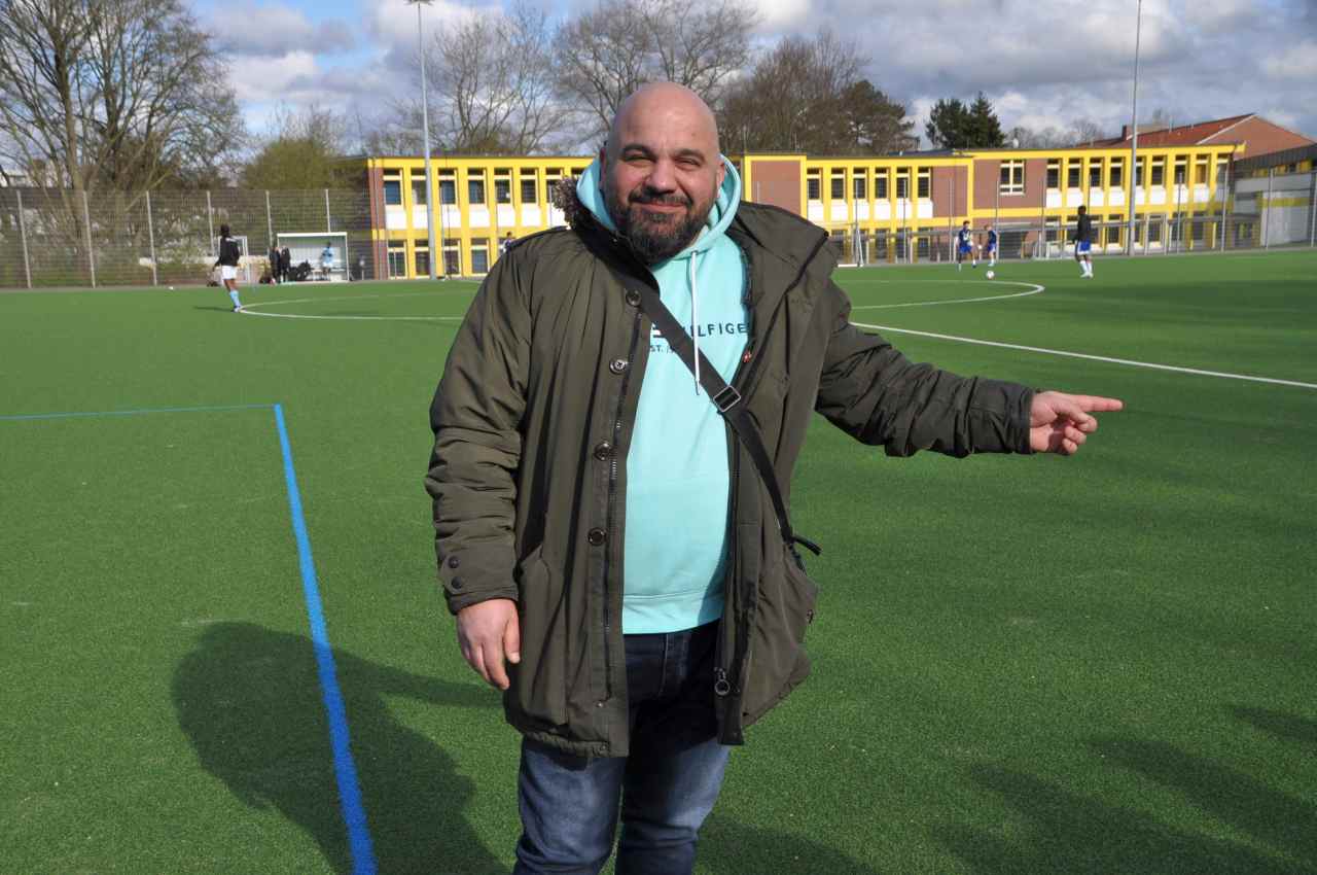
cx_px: 658
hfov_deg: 45.0
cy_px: 438
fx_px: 1589
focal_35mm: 44
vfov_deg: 30.8
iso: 200
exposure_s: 1/320
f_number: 9
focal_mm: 29
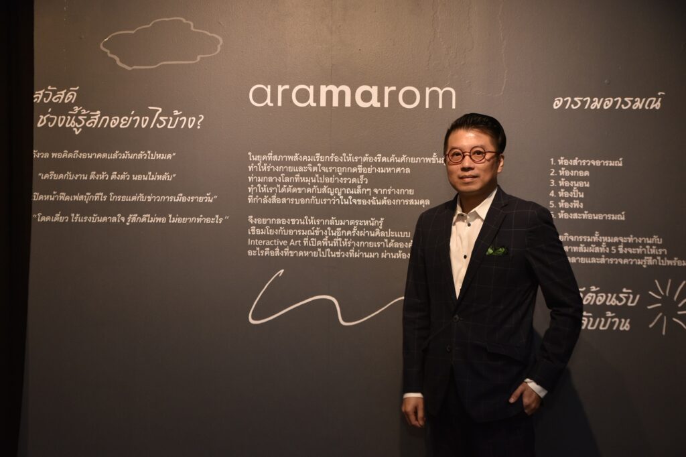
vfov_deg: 33.4
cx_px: 343
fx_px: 762
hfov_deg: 48.5
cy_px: 228
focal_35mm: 40
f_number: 4
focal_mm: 40
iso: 1000
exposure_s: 1/100
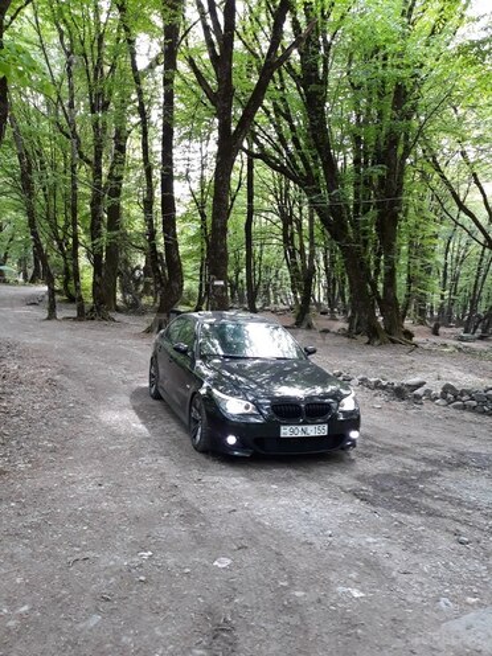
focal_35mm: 27
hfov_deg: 51.4
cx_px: 246
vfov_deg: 65.3
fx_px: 512
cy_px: 328
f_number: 1.7
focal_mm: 3.71
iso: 64
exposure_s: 1/50
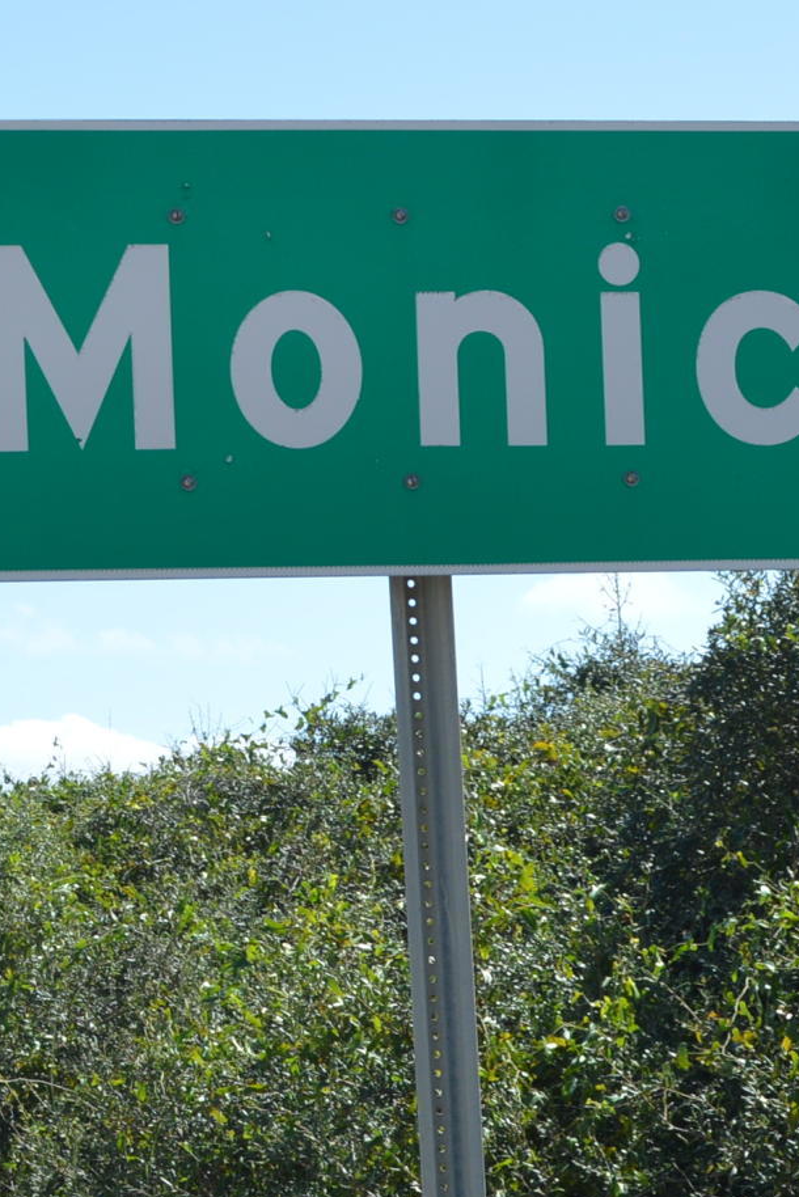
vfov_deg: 17.3
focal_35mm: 118
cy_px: 803
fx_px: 3925
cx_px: -185
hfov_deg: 11.4
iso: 100
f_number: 7.1
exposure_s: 1/200
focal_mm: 24
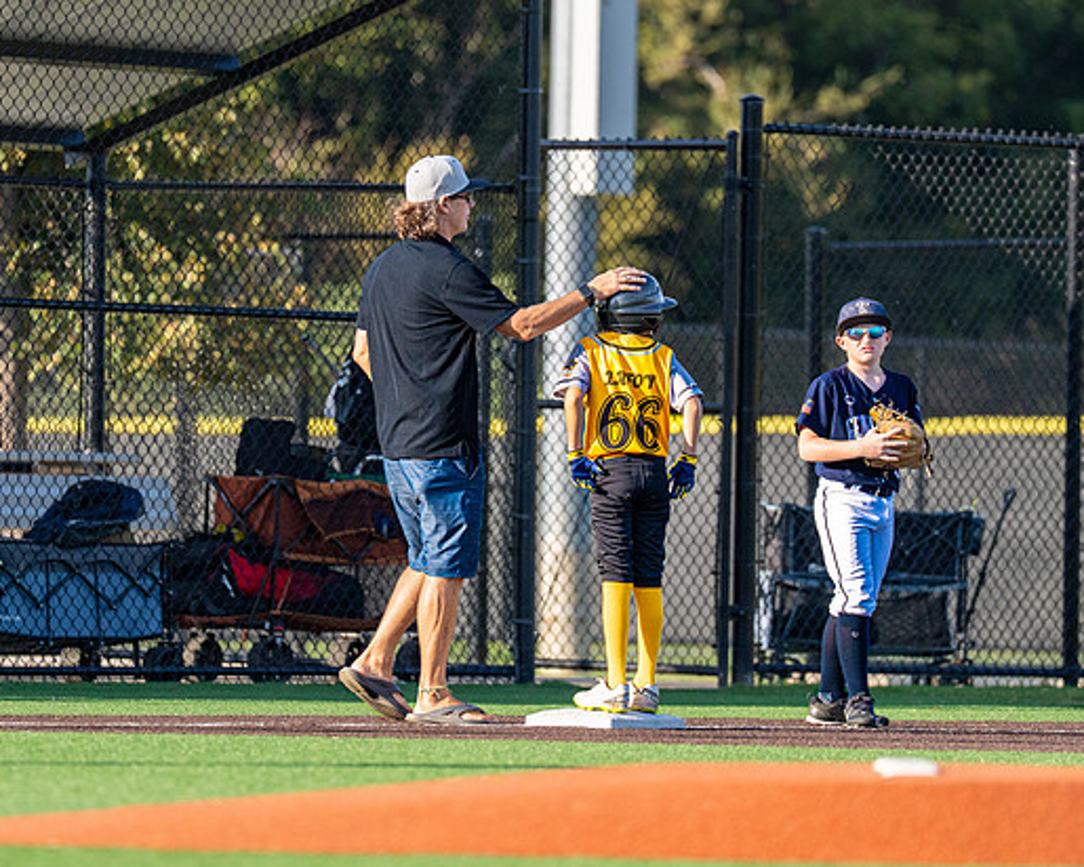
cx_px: 557
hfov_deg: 5.2
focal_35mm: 371
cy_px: 438
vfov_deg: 4.2
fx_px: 11903
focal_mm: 200
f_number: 2.8
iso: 320
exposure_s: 1/3200
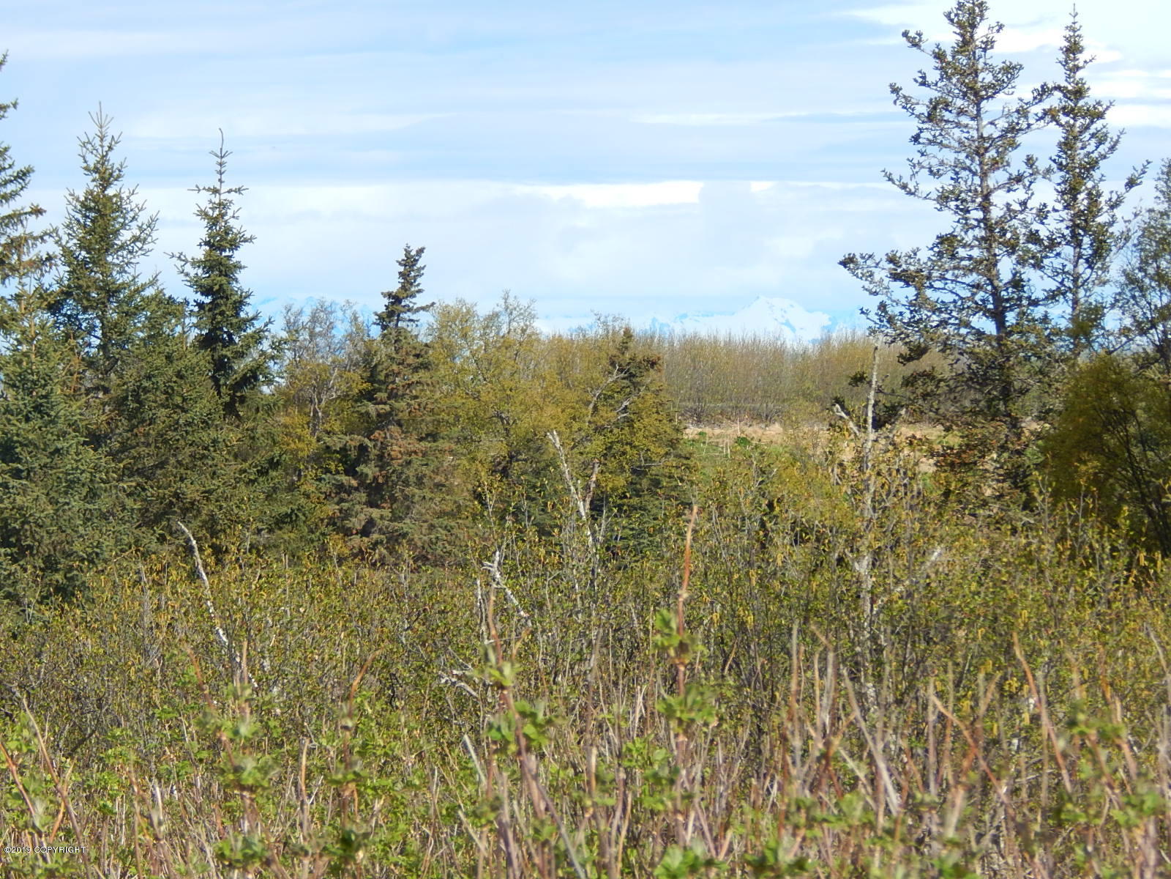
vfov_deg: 6.4
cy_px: 440
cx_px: 586
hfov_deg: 8.5
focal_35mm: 232
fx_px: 7848
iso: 125
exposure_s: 1/500
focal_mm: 41.7
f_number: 5.6
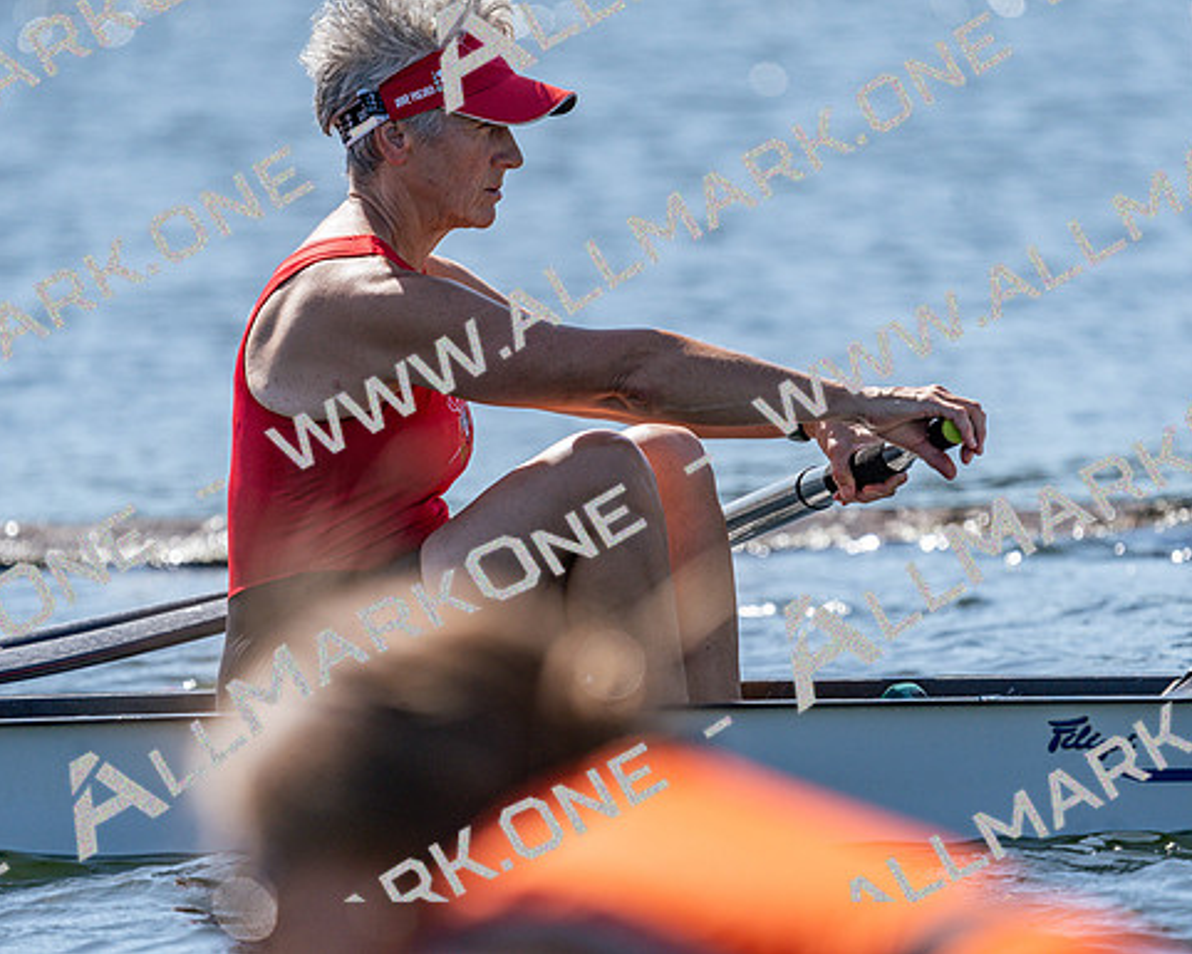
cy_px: 477
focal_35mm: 499
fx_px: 17608
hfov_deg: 3.9
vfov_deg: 3.1
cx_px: 572
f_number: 6.3
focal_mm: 441
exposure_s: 1/2000
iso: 320
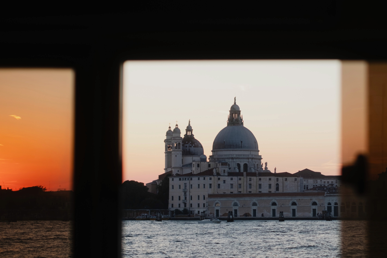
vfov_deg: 13.8
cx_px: 361
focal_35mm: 99
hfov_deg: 20.1
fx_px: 1064
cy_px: 142
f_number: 2
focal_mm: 35
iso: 160
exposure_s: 1/240
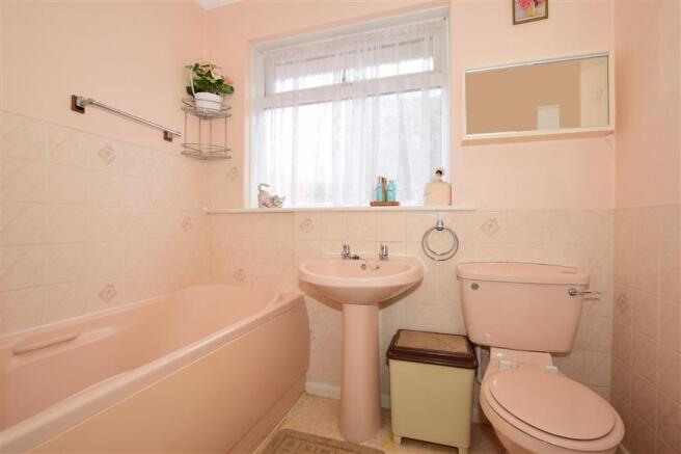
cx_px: 340
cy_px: 227
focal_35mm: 16
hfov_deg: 95.0
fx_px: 312
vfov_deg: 72.0
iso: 200
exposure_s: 1/100
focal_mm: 11
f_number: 5
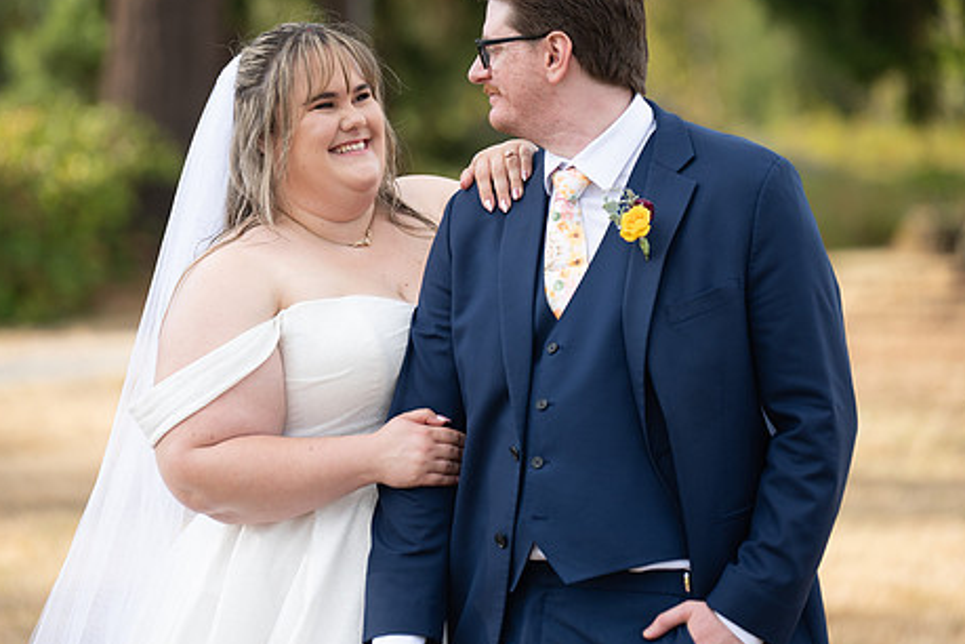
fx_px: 4503
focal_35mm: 168
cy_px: 275
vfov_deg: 8.2
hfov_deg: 12.2
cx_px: 446
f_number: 2.8
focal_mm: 133
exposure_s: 1/1600
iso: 400
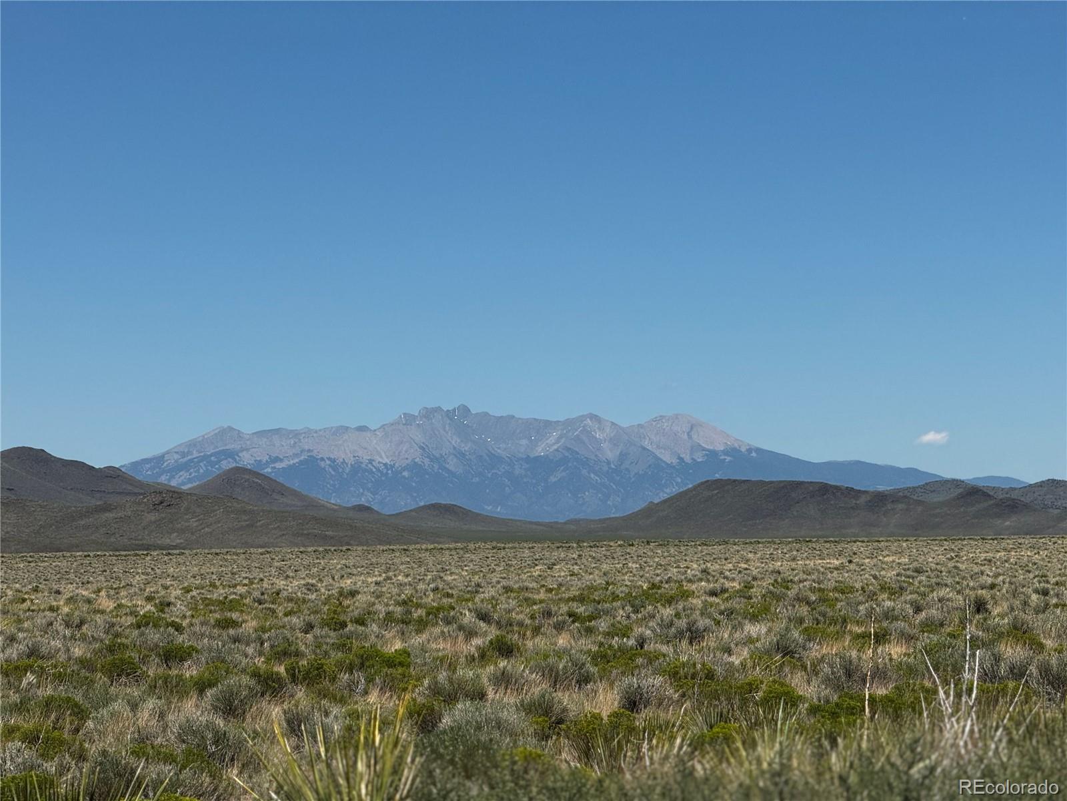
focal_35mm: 120
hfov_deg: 16.4
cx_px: 534
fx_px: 3699
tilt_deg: +2.0
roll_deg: +0.2
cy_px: 400
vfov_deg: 12.3
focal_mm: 15.66
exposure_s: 1/2212
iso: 50
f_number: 2.8
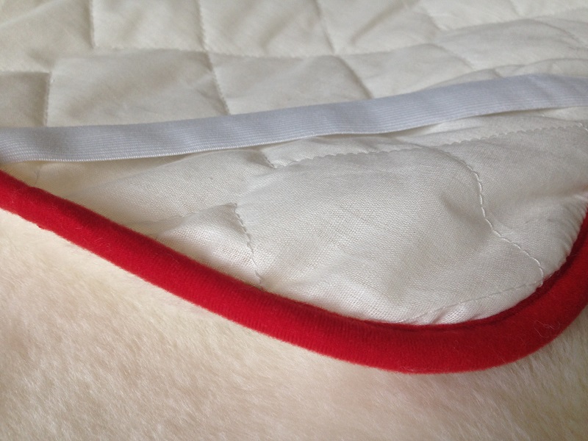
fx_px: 561
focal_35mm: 33
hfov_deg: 55.4
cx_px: 294
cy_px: 220
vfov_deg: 42.9
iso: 64
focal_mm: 4.12
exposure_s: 1/40
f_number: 2.4
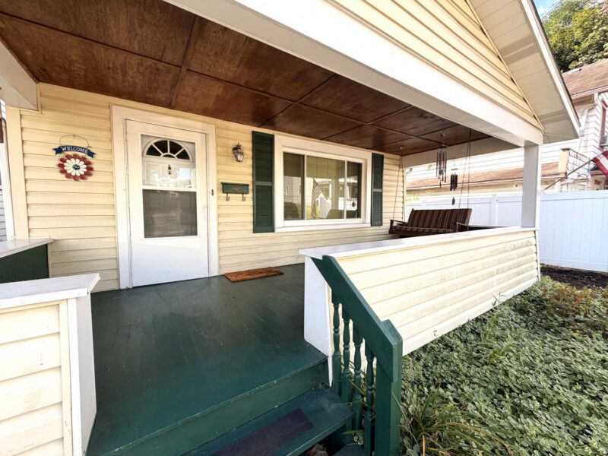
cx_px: 304
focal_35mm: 14
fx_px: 246
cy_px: 228
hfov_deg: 102.1
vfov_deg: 85.7
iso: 64
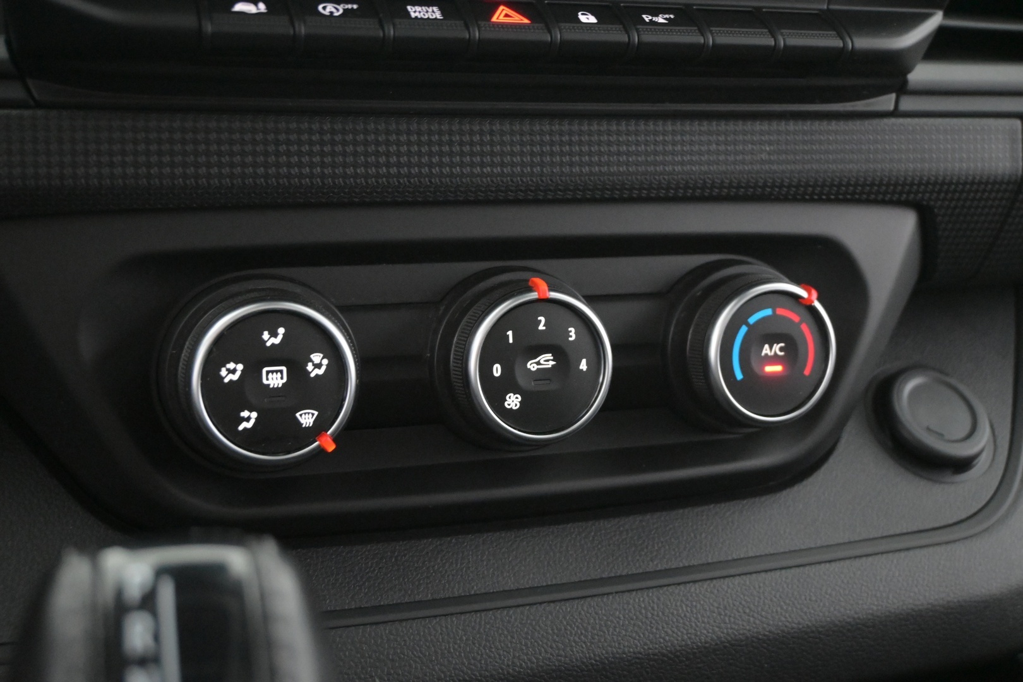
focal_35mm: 41
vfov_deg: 32.4
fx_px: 1172
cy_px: 341
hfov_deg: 47.2
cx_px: 512
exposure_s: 1/40
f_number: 4.5
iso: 7200
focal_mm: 27.5
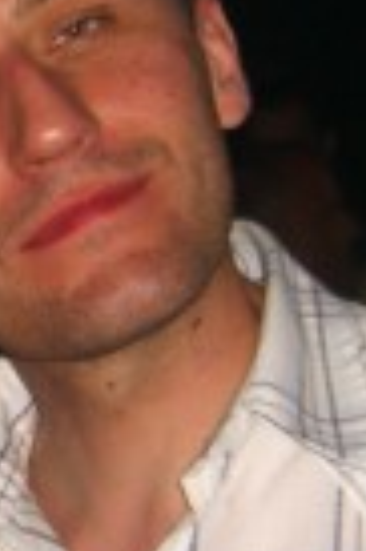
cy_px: 418
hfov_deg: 7.8
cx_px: -157
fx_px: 2645
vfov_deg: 11.9
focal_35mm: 173
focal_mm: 7.9
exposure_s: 1/60
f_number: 2.8
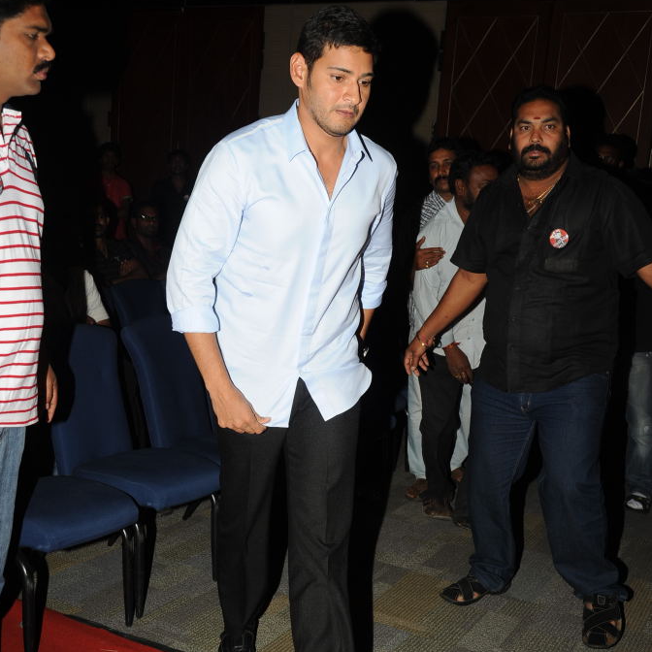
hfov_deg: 38.3
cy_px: 366
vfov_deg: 38.3
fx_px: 938
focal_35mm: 44
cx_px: 324
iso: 320
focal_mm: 34
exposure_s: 1/125
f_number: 7.1
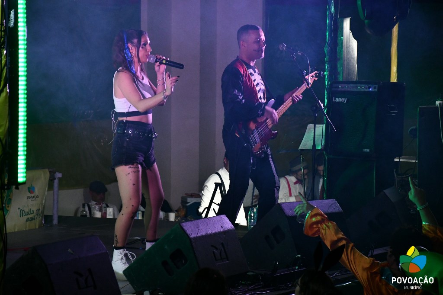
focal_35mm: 157
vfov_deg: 8.7
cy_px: 148
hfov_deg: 13.1
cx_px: 222
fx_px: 1931
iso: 3200
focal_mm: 105
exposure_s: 1/125
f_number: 5.6
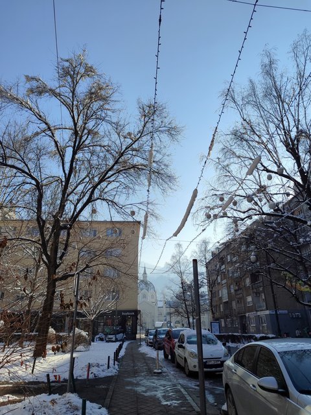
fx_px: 299
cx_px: 156
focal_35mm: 25
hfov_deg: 54.9
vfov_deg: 69.4
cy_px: 208
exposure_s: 1/1270
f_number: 1.89
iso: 50
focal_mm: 5.95
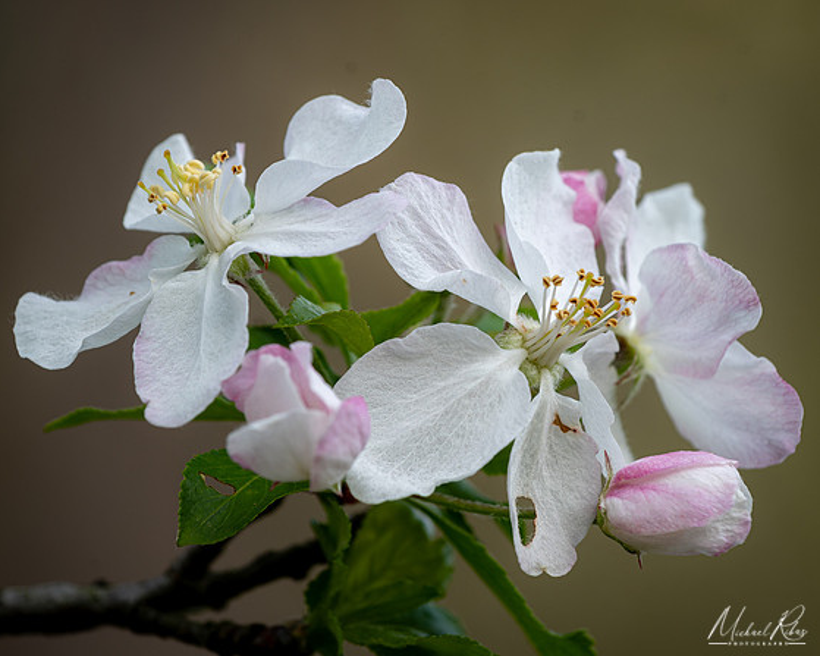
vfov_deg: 4.6
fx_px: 8250
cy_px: 329
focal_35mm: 340
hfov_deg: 5.7
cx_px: 404
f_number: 8
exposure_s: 1/15
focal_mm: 200
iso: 100
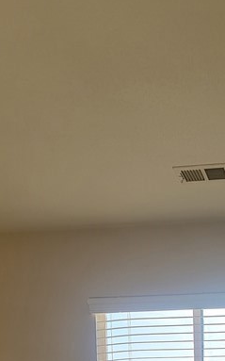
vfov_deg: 26.4
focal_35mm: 68
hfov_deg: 18.6
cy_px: 448
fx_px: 668
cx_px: 225
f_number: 1.8
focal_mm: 6.7
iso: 20
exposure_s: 1/120
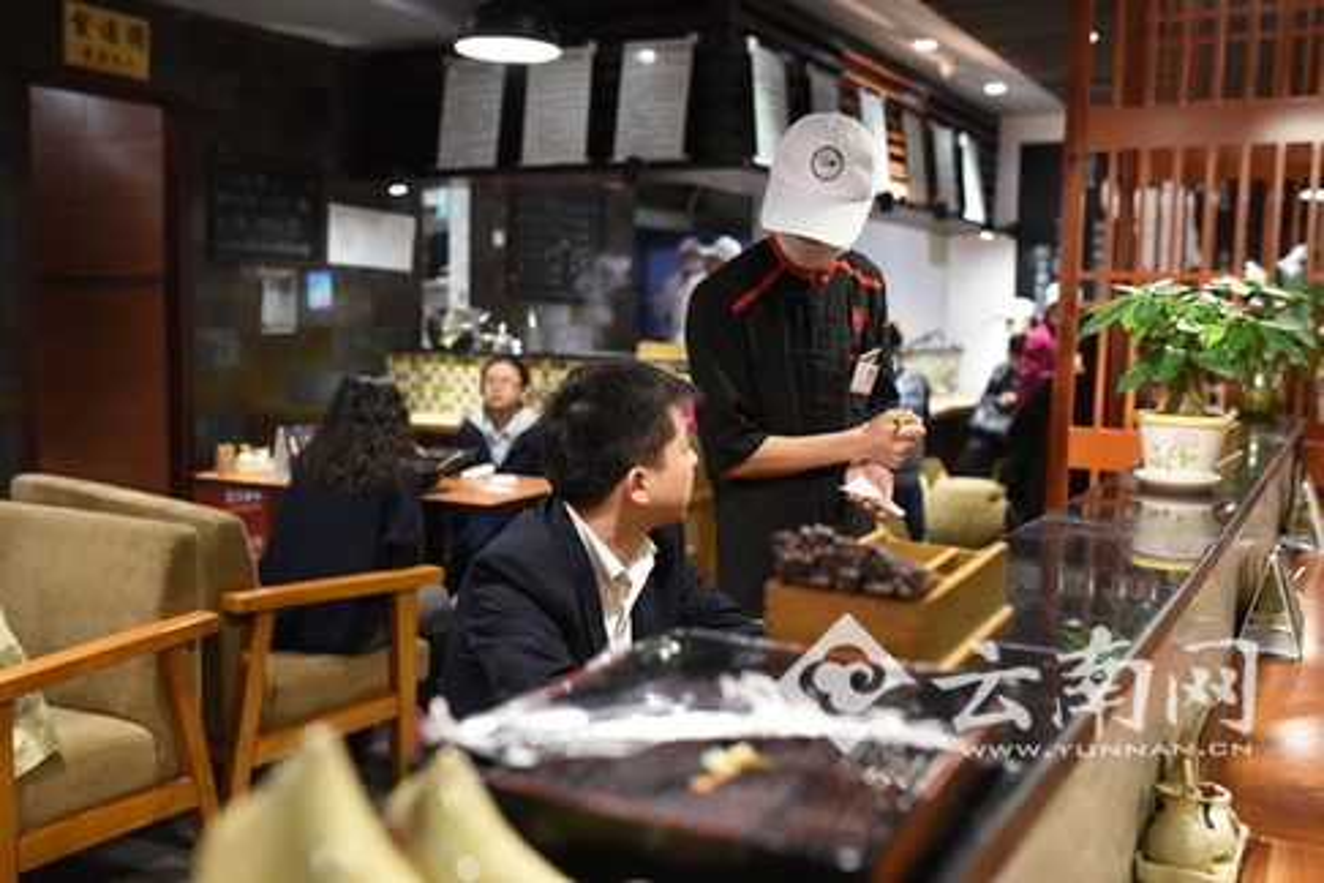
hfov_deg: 54.4
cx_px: 662
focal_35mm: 35
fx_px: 1287
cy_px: 442
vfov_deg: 37.9
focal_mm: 35
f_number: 2.8
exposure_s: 1/25
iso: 1600
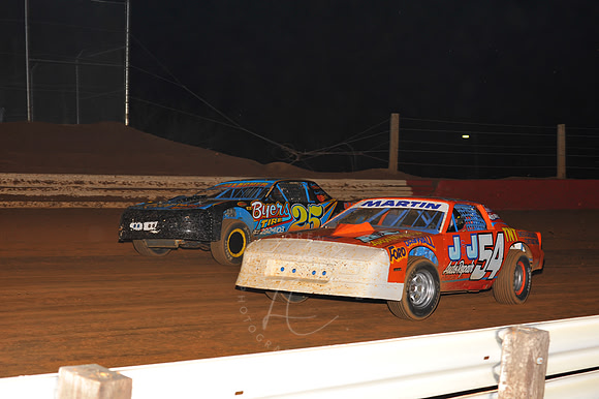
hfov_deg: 25.4
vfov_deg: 17.0
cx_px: 300
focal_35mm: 80
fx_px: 1330
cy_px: 200
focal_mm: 80
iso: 640
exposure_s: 1/250
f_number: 7.1
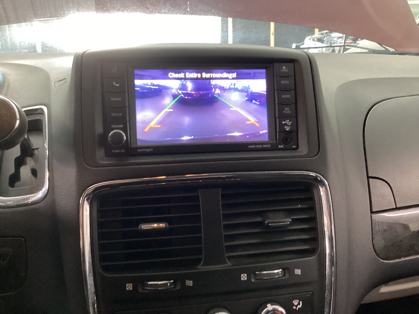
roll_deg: -1.9
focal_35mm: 31
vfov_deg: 45.4
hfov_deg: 58.4
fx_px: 375
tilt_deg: -24.7
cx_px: 210
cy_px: 157
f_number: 2.4
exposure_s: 1/33
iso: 320
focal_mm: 3.3
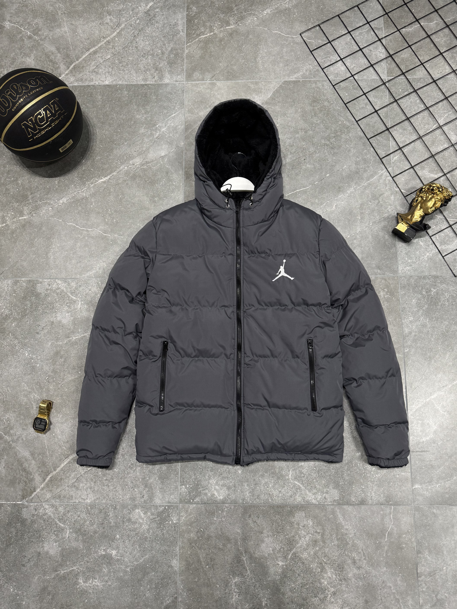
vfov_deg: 71.6
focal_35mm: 24
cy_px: 304
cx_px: 228
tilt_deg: -81.2
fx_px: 422
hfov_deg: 56.8
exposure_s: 1/100
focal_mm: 6.76
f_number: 1.78
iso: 125
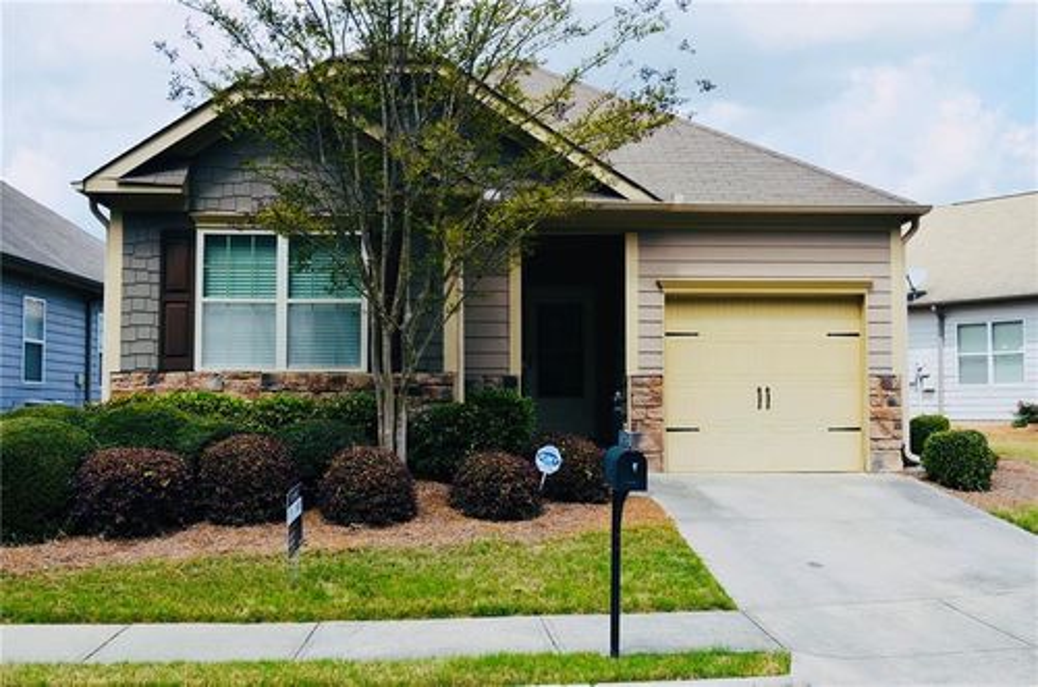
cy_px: 344
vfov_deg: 34.1
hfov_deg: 49.6
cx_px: 519
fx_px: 1122
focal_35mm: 39
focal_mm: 26
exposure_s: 1/200
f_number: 7.1
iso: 100
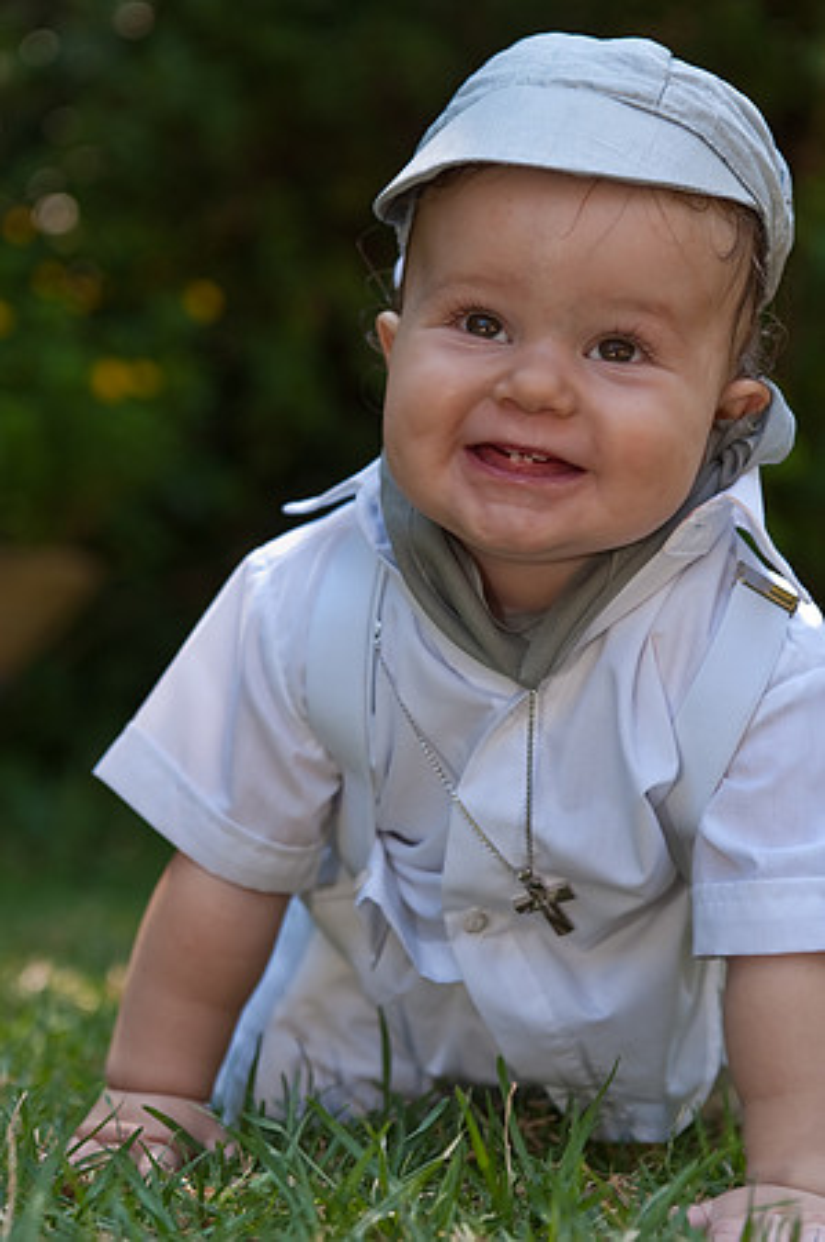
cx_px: 412
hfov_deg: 19.4
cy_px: 621
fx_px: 2412
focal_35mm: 70
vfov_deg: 28.9
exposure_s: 1/320
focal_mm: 70
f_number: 3.5
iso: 200
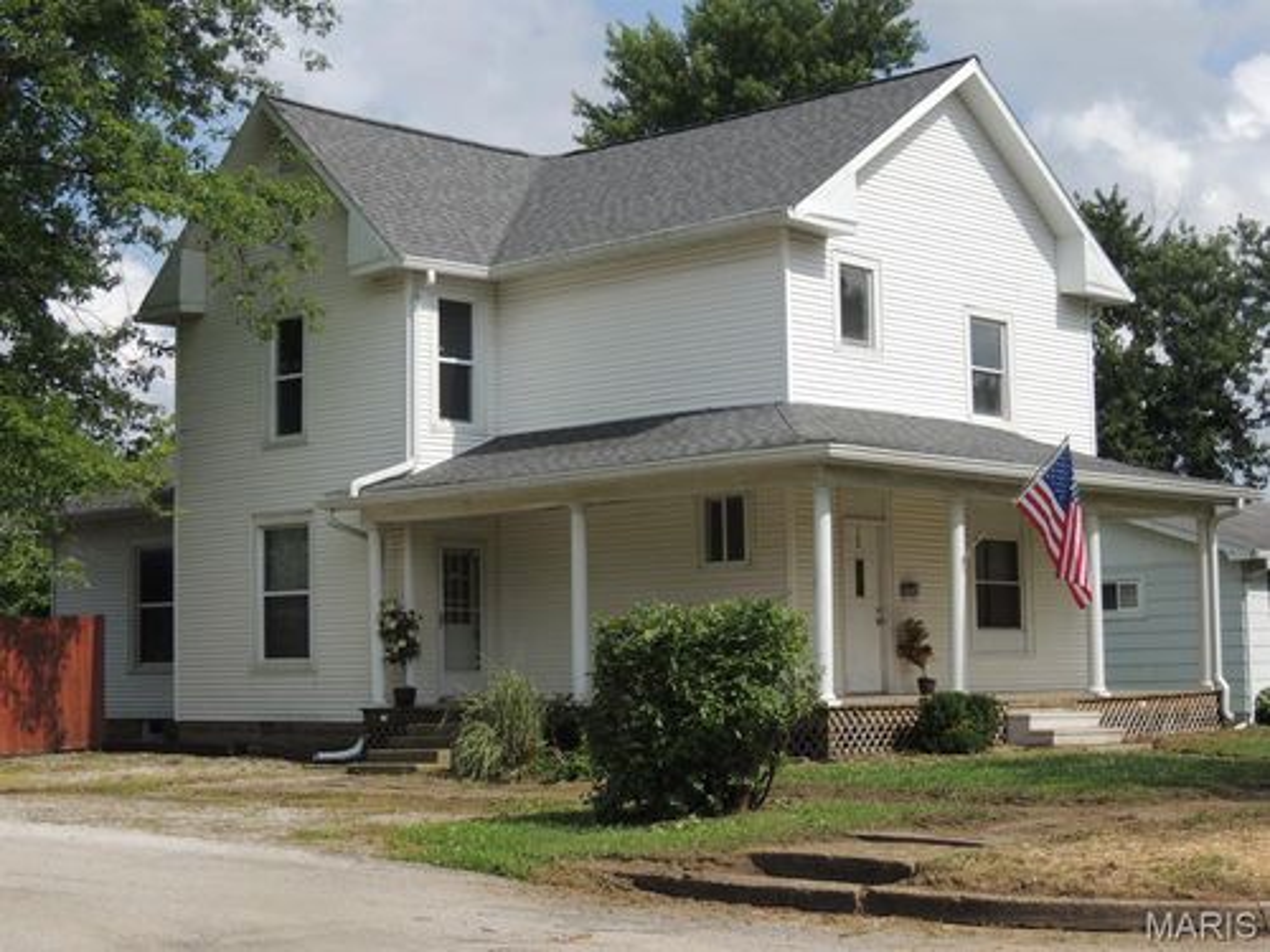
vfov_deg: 24.4
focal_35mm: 60
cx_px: 635
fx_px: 2201
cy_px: 476
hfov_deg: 32.2
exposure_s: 1/1000
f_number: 3.7
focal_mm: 10.7
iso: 100
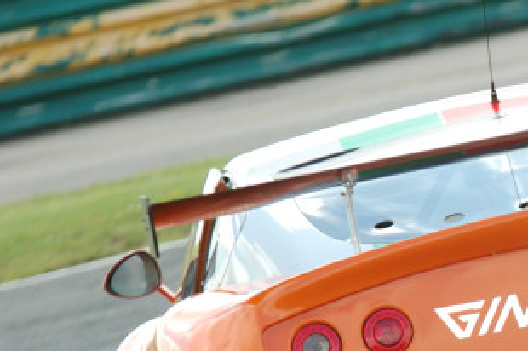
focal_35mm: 851
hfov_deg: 2.4
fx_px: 12468
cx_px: 674
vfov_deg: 1.6
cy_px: 348
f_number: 4.8
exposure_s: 1/750
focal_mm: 220
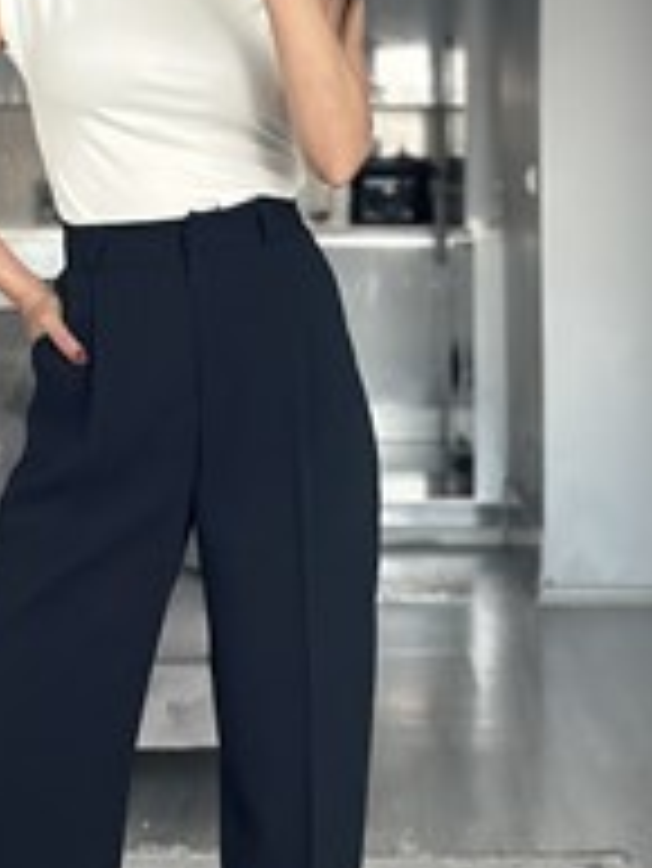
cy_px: 418
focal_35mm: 126
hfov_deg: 11.7
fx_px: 3161
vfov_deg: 15.6
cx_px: 103
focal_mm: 6.86
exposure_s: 1/60
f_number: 1.78
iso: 320
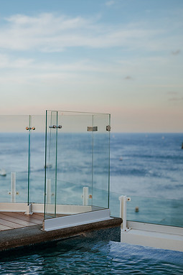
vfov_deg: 37.5
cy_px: 138
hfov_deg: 24.7
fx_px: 404
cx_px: 14
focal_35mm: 53
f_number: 1.4
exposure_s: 1/1600
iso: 160
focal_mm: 35
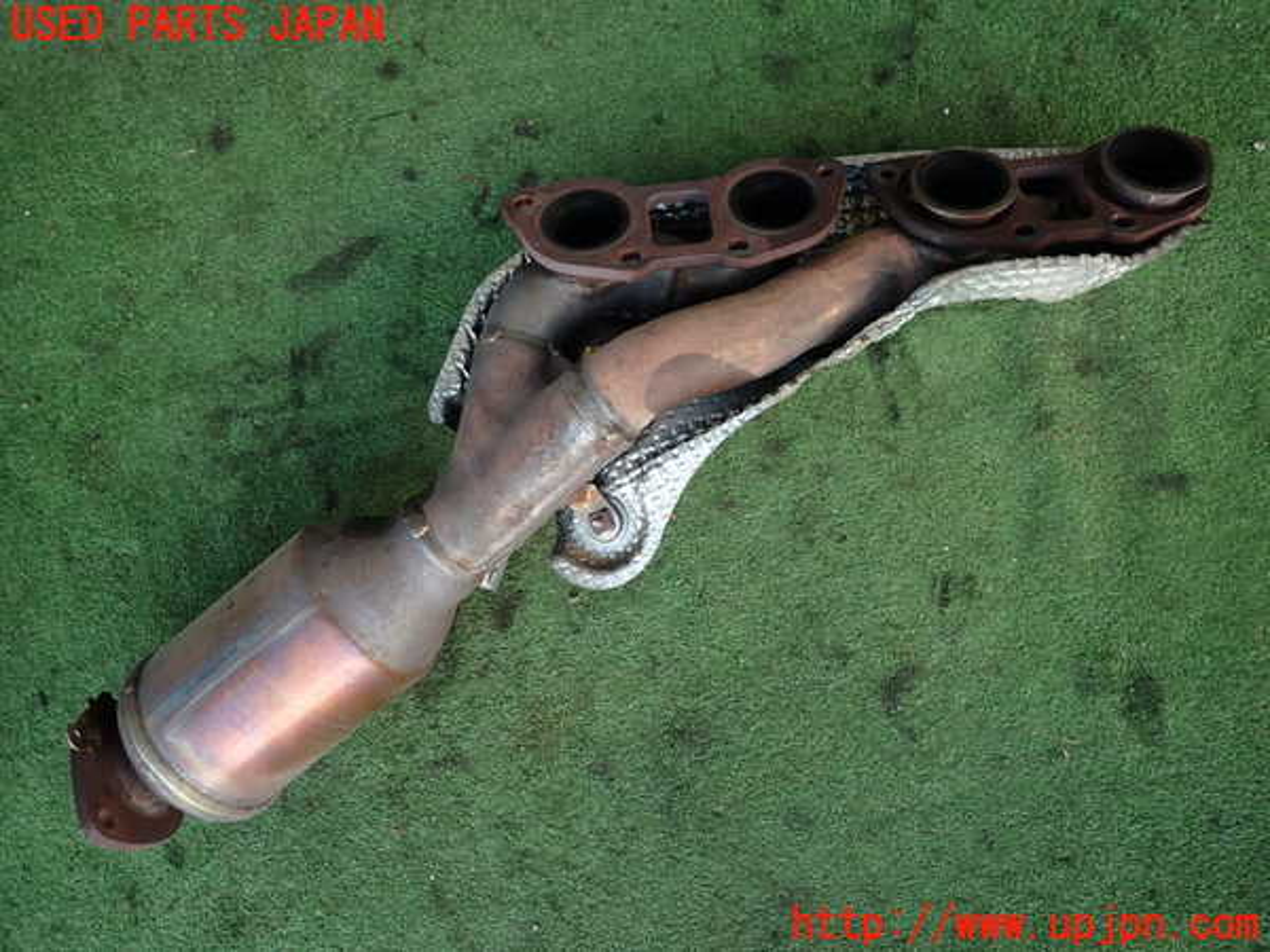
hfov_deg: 69.4
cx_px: 635
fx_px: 917
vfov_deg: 54.9
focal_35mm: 25
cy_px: 476
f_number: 2
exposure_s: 1/100
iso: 100
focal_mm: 4.5
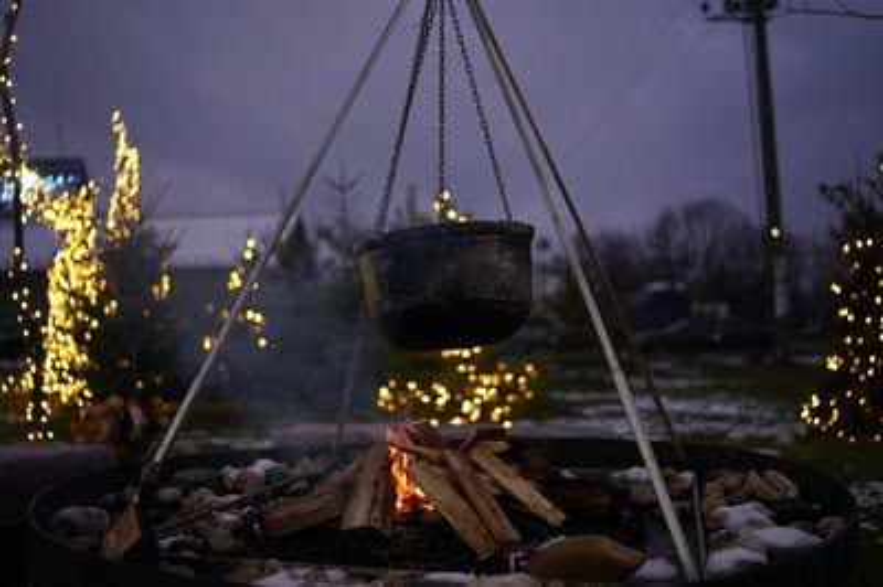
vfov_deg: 37.8
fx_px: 858
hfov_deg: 54.5
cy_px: 294
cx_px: 442
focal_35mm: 35
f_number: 1.4
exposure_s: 1/250
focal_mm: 35
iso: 500
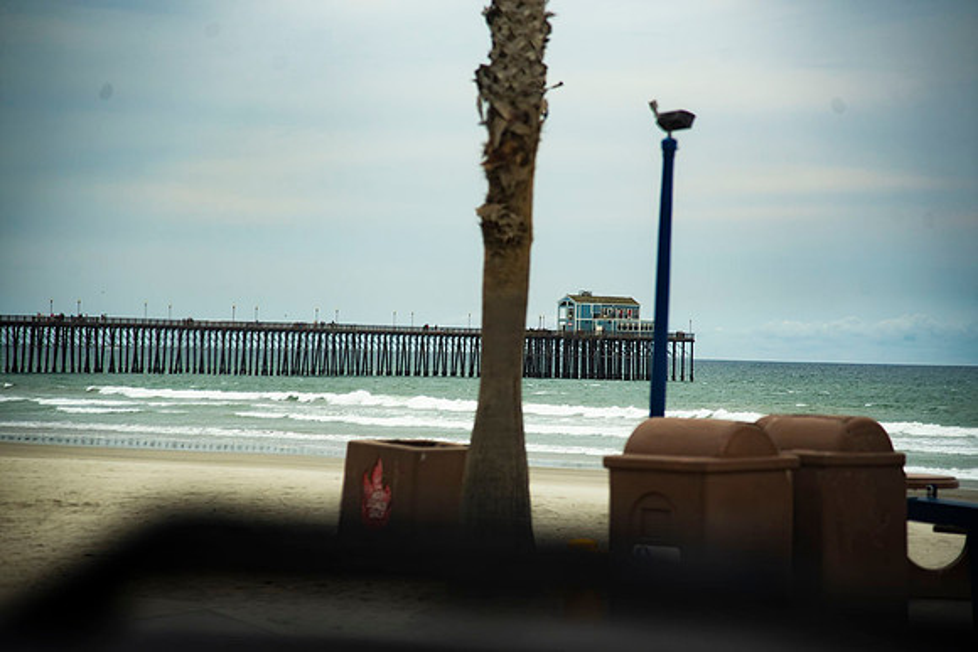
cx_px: 489
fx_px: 3261
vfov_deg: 11.4
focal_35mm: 120
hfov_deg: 17.1
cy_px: 326
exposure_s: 1/1250
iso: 400
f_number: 4
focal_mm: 120
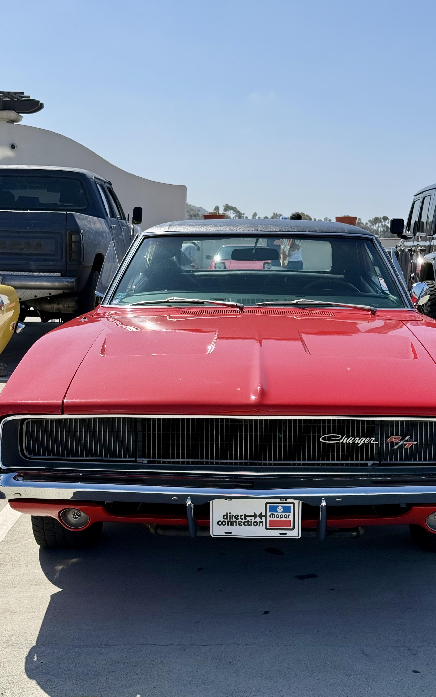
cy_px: 349
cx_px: 251
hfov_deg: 25.3
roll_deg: -1.7
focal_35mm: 51
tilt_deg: -5.9
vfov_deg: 39.6
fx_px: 970
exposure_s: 1/6536
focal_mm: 6.76
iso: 64
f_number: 1.78
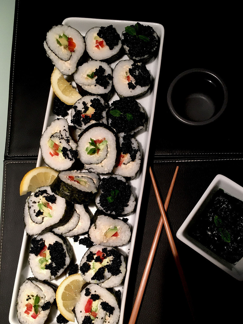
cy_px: 193
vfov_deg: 52.3
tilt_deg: -79.9
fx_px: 328
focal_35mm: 35
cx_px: 136
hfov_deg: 40.6
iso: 80
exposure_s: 1/33
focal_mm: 4.15
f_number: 2.2
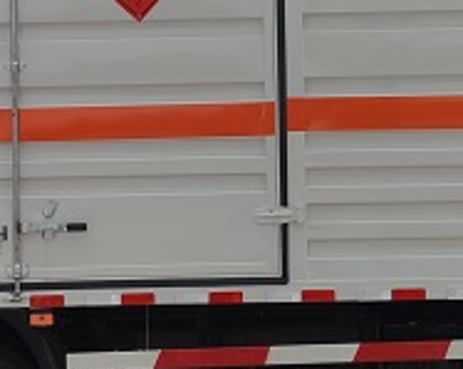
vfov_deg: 13.6
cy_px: 136
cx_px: 267
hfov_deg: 17.0
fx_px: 1546
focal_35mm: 113
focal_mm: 4.75
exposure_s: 1/3435
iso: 112
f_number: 1.75
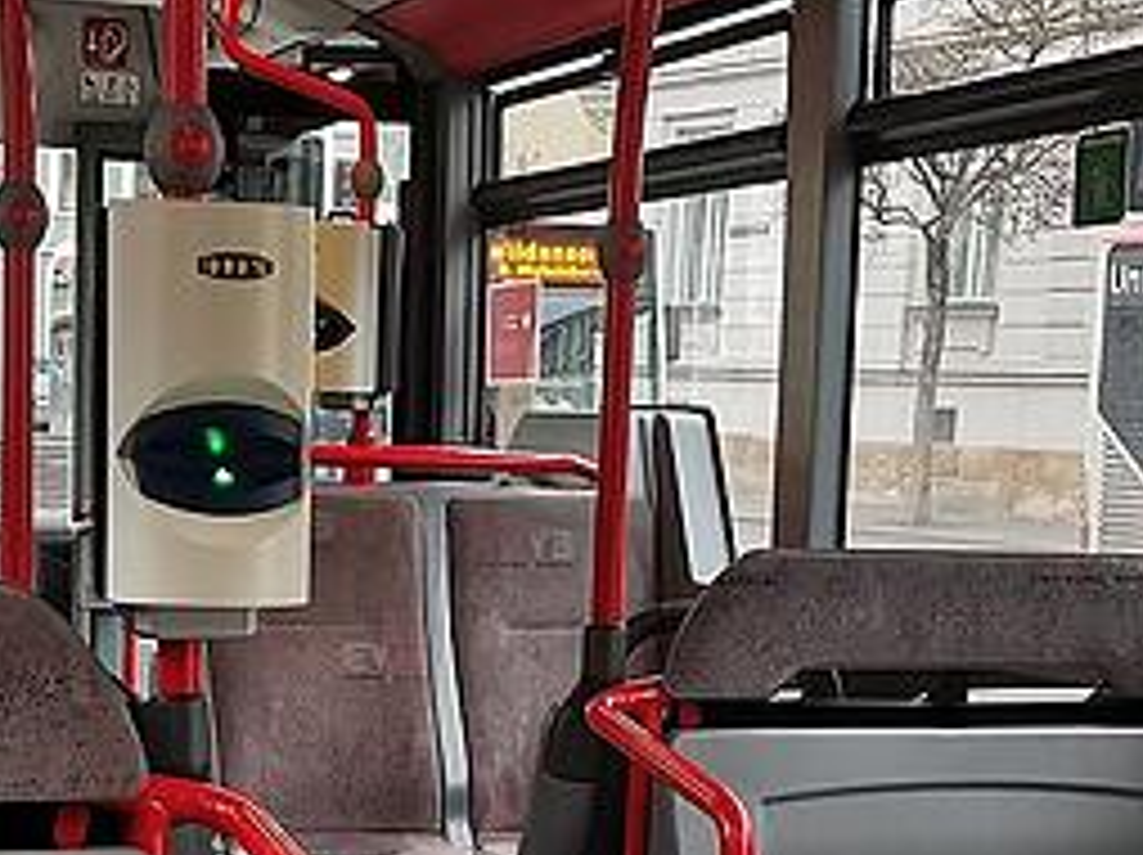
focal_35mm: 82
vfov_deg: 17.5
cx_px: 356
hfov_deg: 23.7
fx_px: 2705
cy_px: 868
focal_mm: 4.75
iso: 320
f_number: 1.8
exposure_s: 1/100
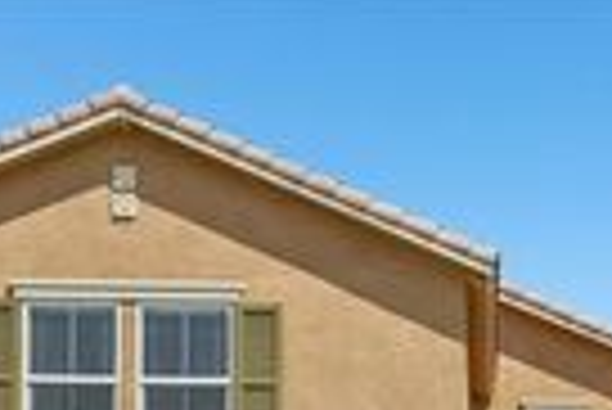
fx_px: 1123
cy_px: 741
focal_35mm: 66
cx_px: 513
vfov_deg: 17.0
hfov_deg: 29.6
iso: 100
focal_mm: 18
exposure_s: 1/400
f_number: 8
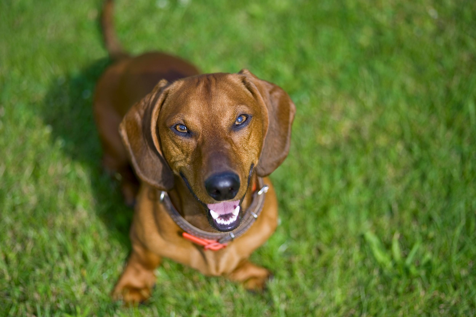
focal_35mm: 105
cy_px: 158
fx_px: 1388
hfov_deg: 19.5
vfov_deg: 13.0
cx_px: 238
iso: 320
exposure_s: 1/2000
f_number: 3
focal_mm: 105
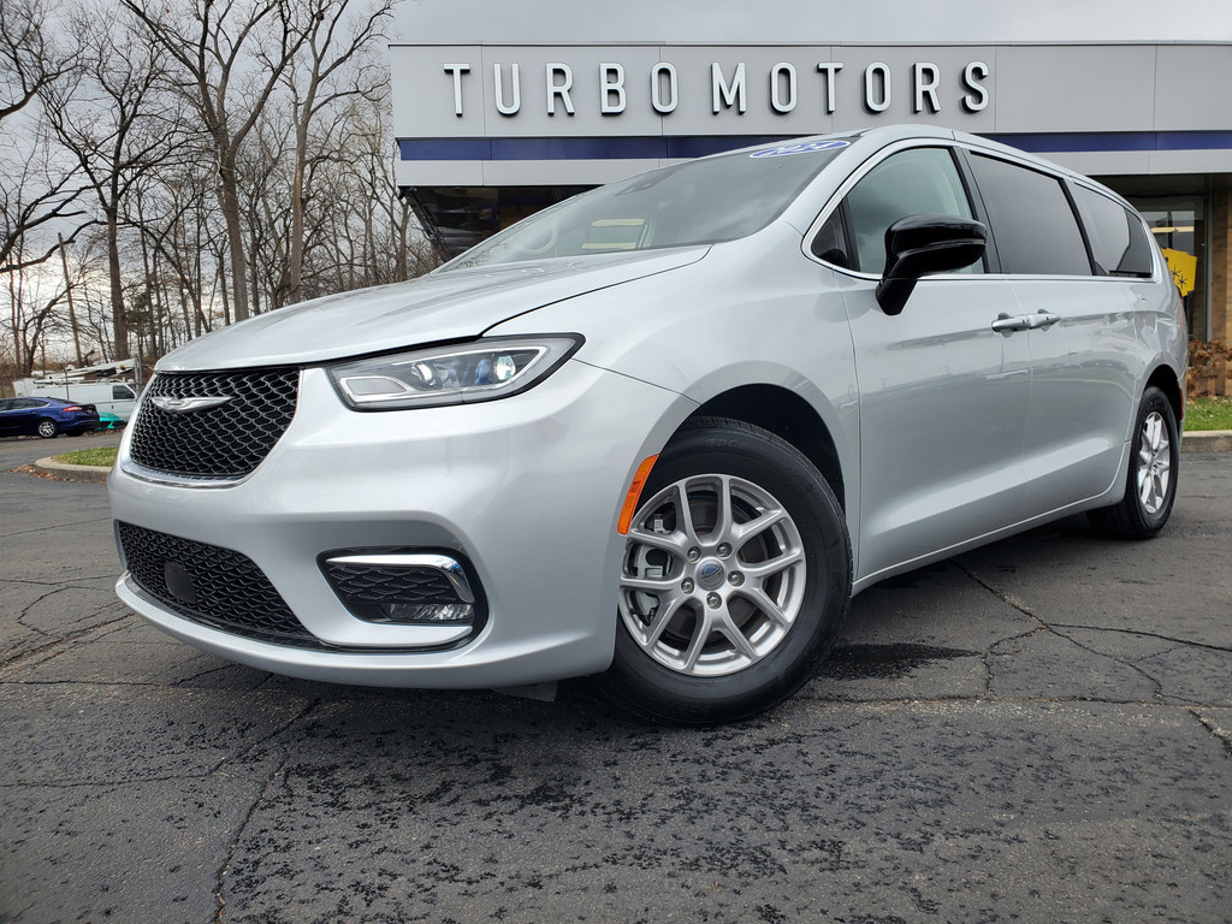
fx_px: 925
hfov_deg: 67.3
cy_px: 462
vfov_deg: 53.1
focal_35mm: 26
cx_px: 616
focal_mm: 4.3
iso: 50
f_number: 2.4
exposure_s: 1/566
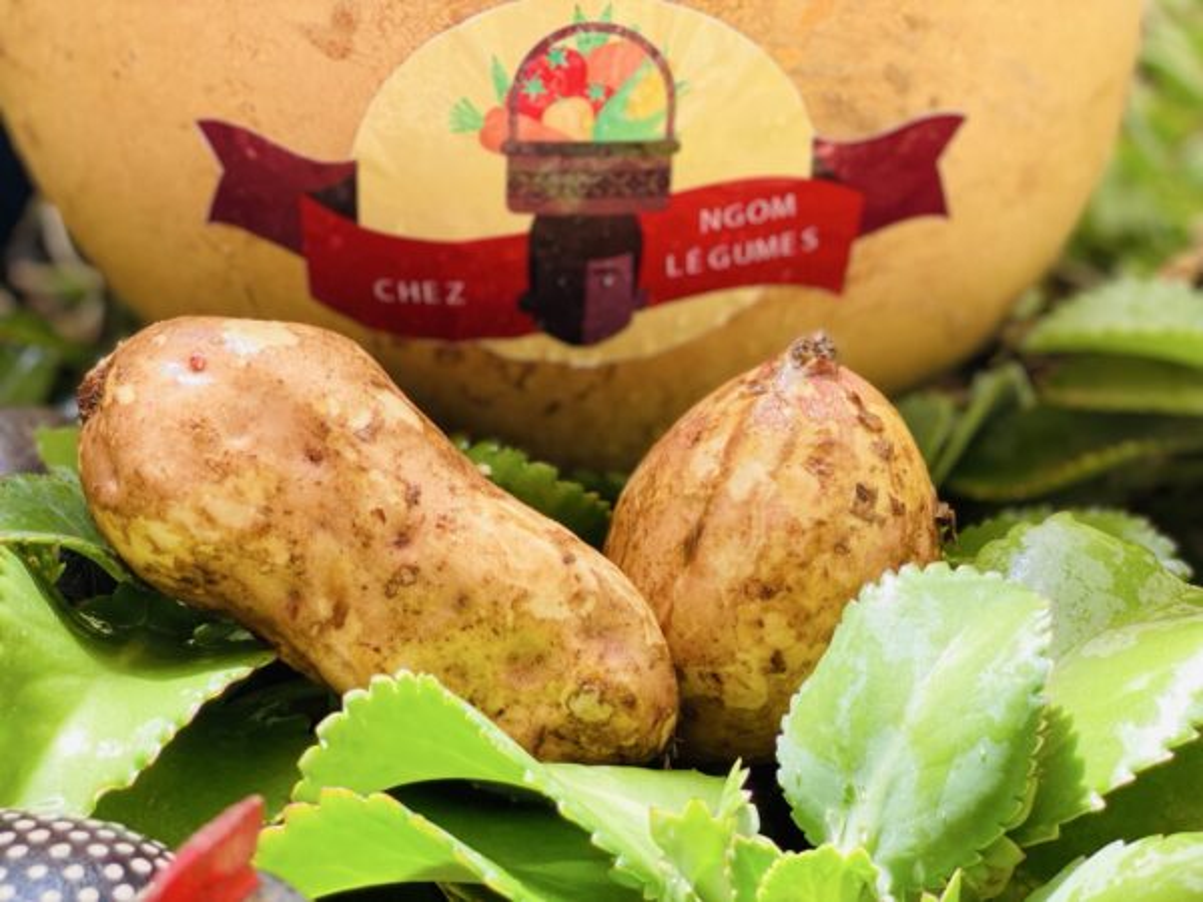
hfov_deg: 36.8
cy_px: 451
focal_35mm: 52
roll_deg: +0.6
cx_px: 602
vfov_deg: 28.0
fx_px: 1807
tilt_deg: -19.0
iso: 25
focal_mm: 6
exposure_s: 1/122
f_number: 2
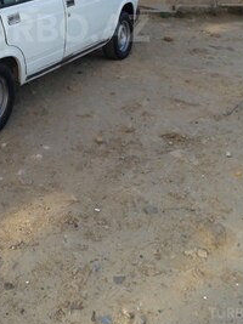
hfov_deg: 27.6
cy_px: 28
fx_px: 487
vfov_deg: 34.6
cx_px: 56
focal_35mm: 52
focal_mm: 3.7
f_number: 1.9
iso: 40
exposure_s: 1/508
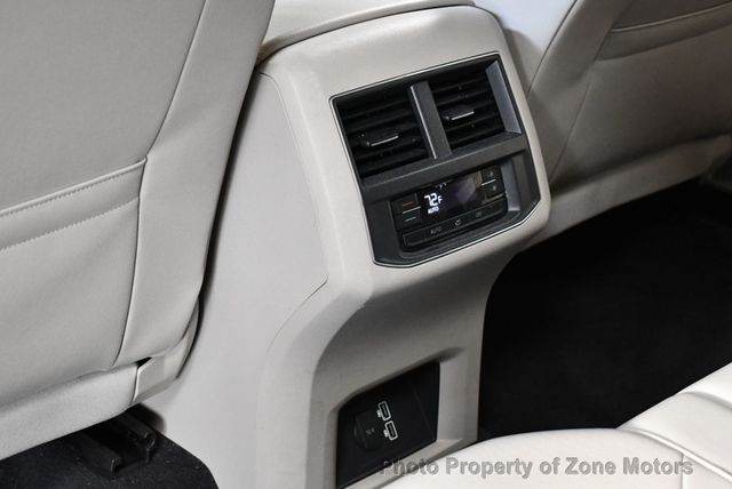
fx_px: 1465
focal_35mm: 72
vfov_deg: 19.0
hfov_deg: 28.0
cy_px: 244
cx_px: 366
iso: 3200
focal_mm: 36
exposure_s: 1/80
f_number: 4.8
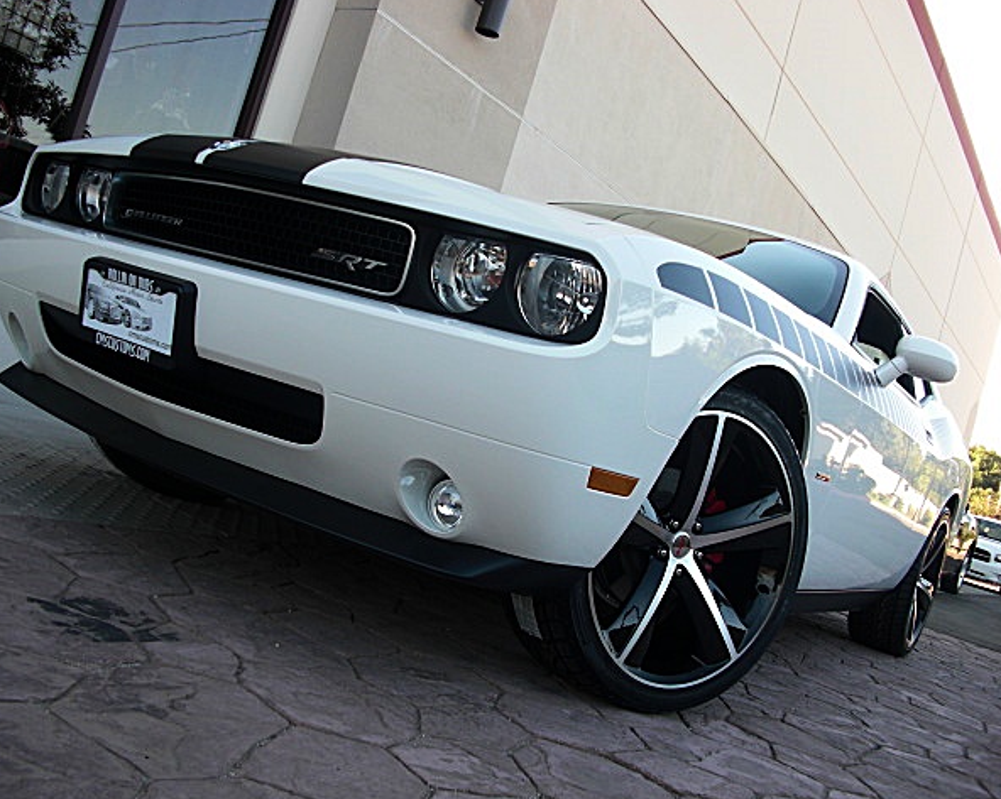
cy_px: 397
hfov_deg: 48.0
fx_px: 1125
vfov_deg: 39.1
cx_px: 487
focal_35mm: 38
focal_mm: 6.3
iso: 50
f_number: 2.8
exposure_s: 1/125
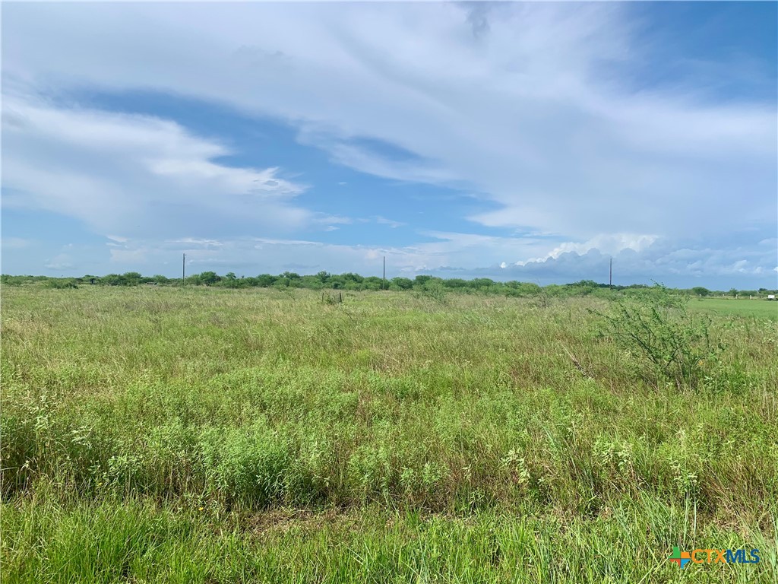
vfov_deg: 53.1
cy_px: 292
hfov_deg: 67.3
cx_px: 389
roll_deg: -1.4
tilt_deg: -0.9
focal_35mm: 26
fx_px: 584
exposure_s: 1/3185
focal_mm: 4.25
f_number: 1.8
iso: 25
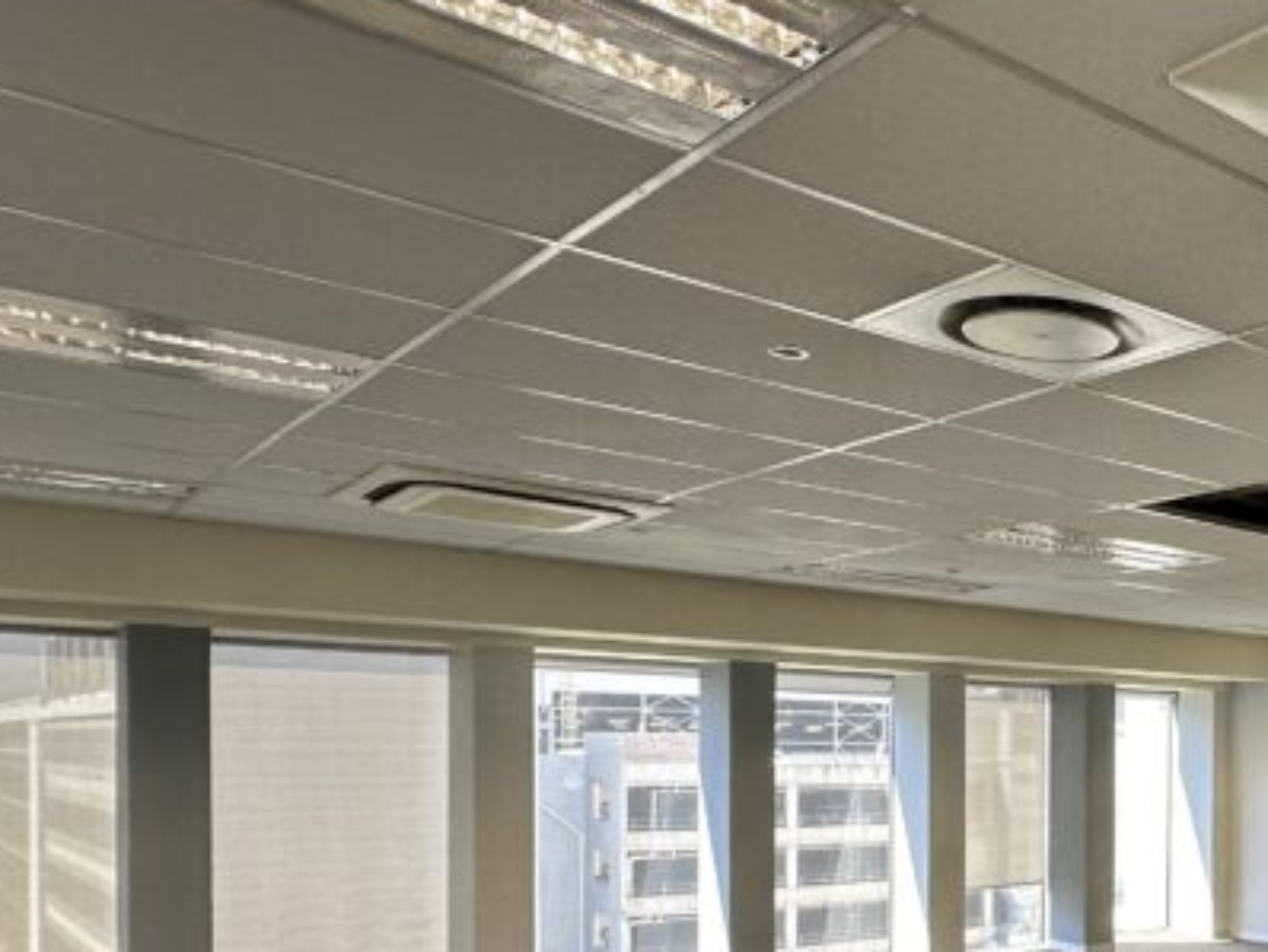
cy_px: 774
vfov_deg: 38.1
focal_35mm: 36
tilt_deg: -0.4
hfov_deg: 42.6
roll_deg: -0.5
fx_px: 1319
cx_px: 1329
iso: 125
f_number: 2.2
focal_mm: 2.22
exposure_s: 1/100
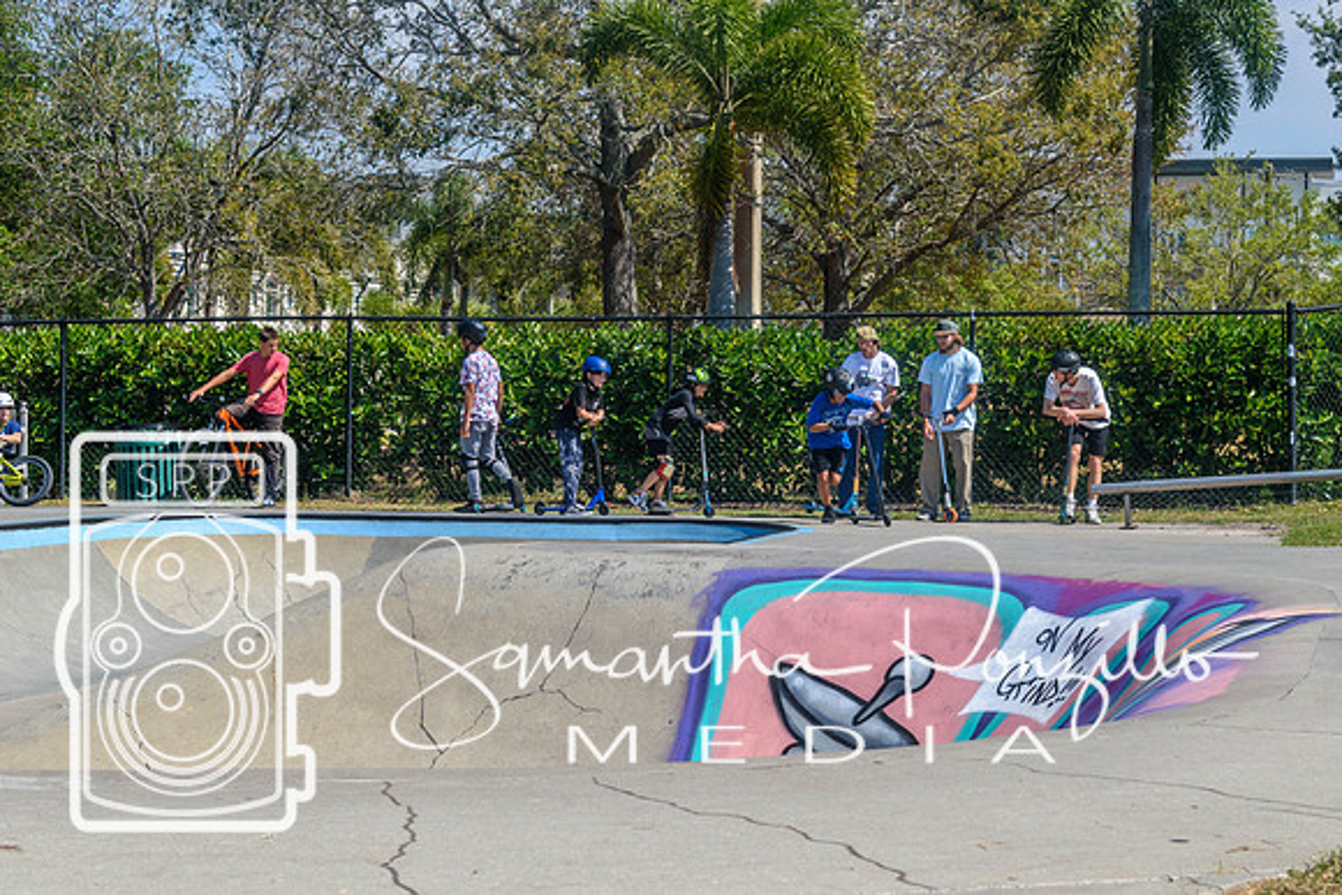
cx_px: 671
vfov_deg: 16.5
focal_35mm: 83
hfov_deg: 24.5
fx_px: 3088
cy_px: 448
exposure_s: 1/400
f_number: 10
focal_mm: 55
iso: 200
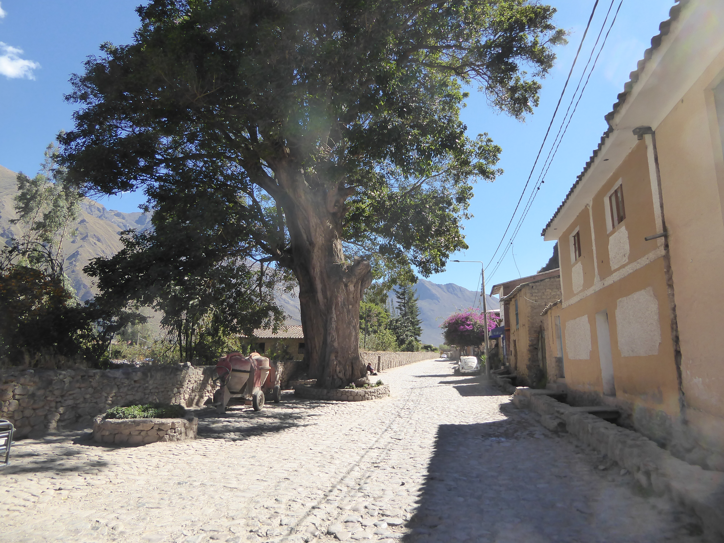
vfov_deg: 54.9
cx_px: 362
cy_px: 272
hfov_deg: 69.4
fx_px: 523
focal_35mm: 25
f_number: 3.3
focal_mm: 4.3
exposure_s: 1/500
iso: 160
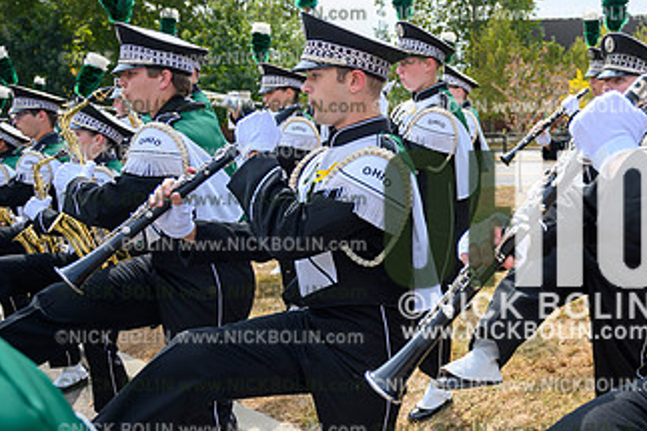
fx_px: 790
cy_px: 245
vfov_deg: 30.4
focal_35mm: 44
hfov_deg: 42.4
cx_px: 525
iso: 100
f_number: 4
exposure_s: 1/800
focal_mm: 24.5
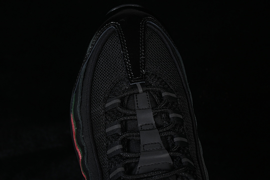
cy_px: 90
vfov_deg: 18.2
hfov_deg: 27.0
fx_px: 562
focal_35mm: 75
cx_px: 135
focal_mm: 50
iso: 160
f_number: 6.3
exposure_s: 1/50
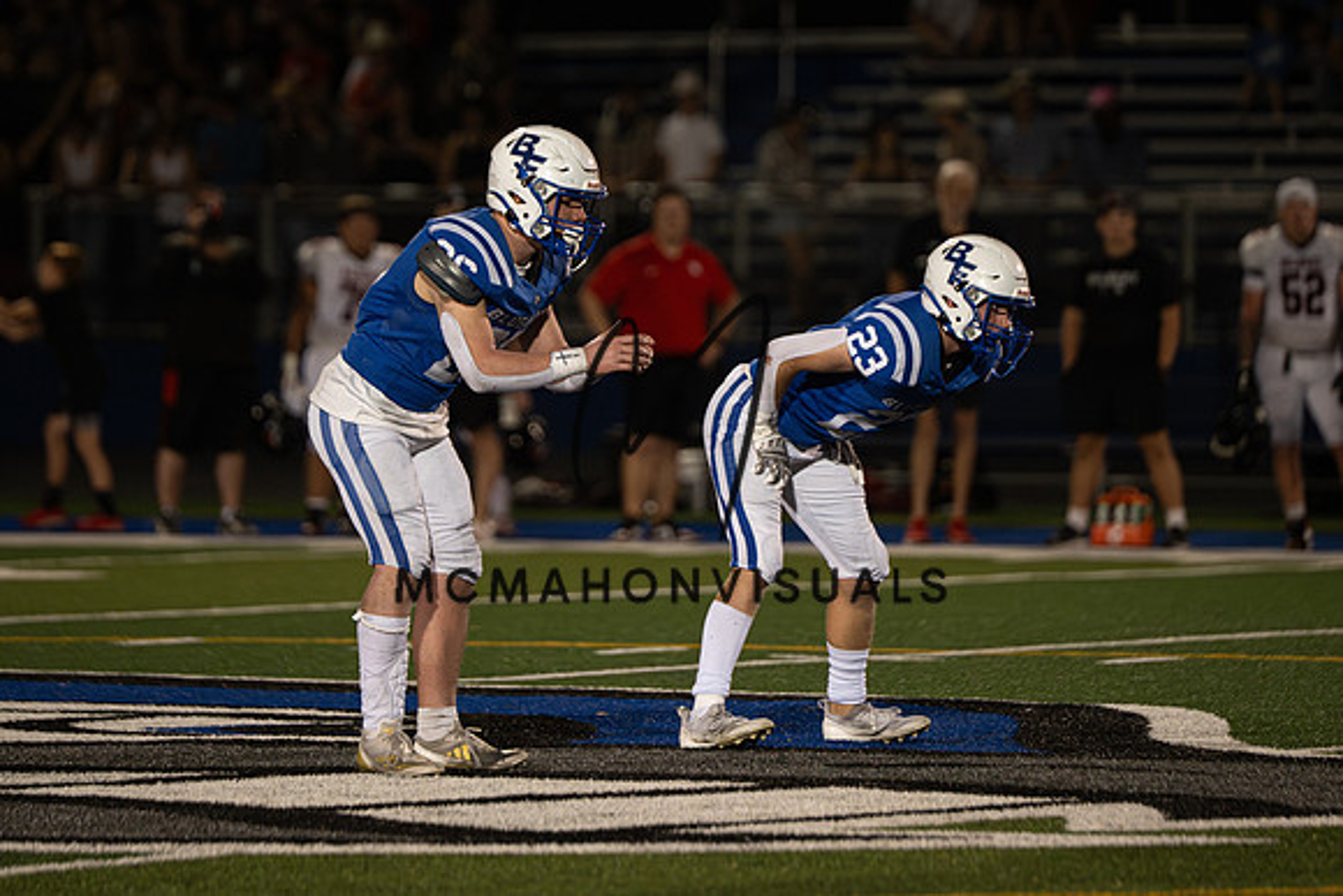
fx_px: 11641
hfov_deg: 6.6
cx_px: 652
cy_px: 384
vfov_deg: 4.4
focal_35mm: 312
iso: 2500
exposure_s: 1/1000
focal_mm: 200
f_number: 2.8
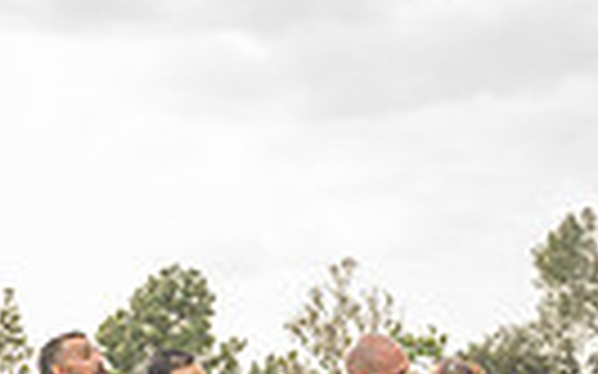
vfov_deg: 11.7
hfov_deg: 19.4
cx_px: 360
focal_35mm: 107
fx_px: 1743
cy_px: 552
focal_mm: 24
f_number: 6.3
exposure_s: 1/200
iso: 200
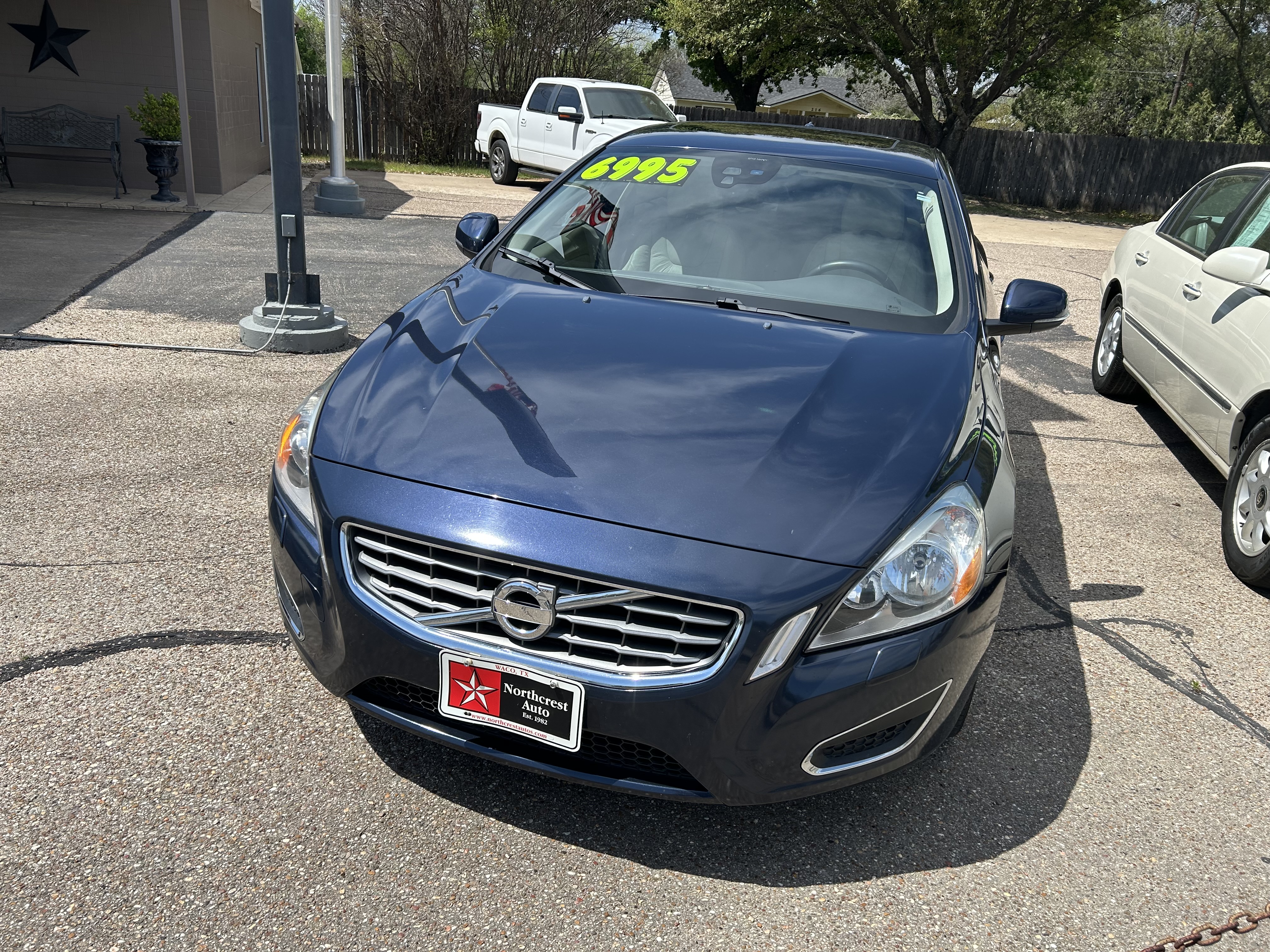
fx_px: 954
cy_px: 476
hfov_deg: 67.3
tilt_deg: -18.6
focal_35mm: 26
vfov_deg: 53.1
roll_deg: -3.7
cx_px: 635
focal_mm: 5.7
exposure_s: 1/3704
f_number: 1.5
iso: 50
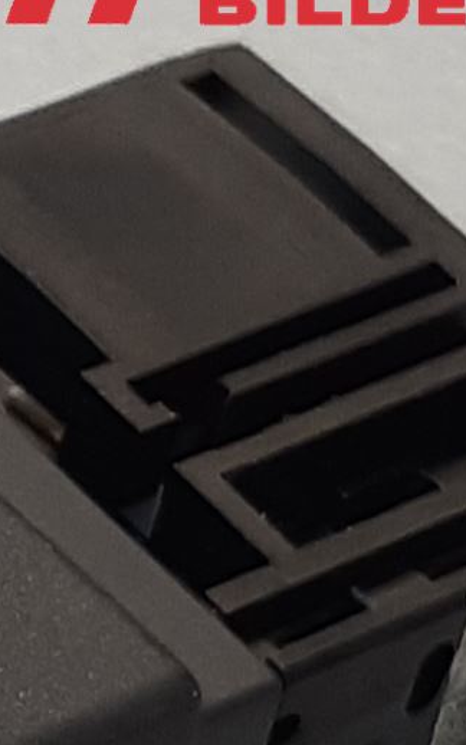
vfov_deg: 18.2
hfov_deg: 10.6
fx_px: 2214
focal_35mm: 109
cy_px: 886
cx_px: -584
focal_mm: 3.93
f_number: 1.7
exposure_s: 1/50
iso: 50
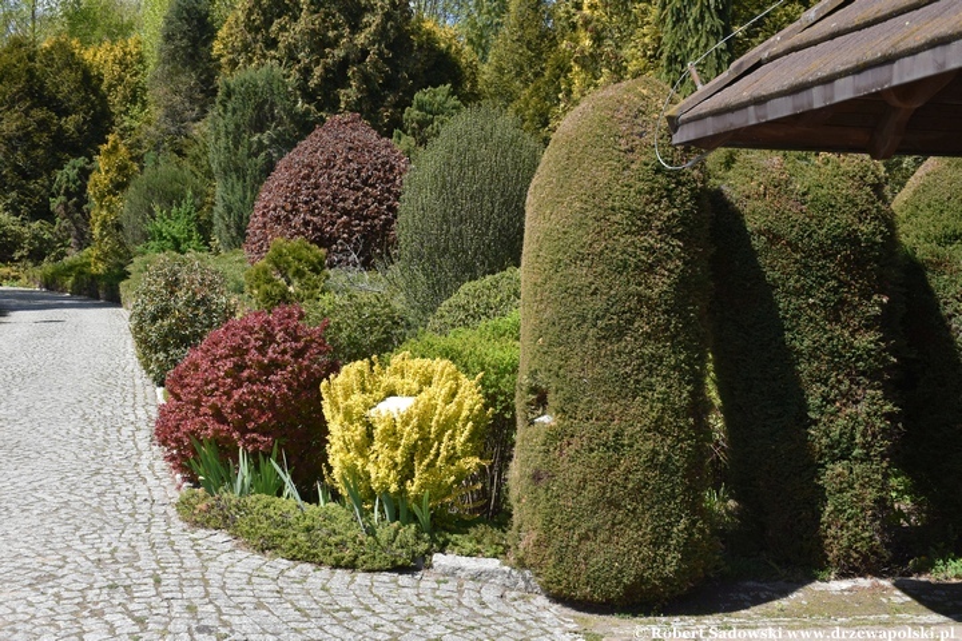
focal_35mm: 40
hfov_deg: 47.9
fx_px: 1082
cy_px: 320
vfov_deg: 33.0
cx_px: 481
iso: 200
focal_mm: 27
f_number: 8
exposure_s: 1/400
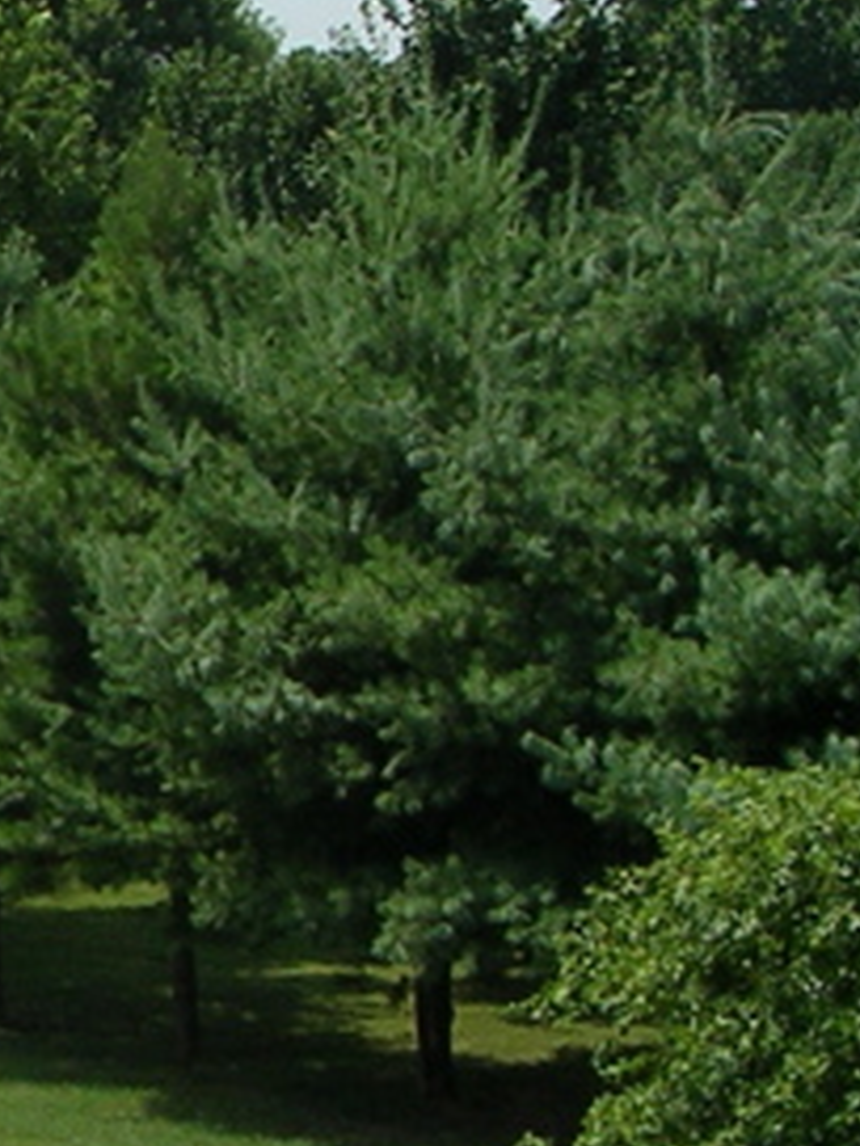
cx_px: -742
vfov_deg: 13.8
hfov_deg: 9.8
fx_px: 4737
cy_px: 771
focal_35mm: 143
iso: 50
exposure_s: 1/336
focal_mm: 5.8
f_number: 5.6
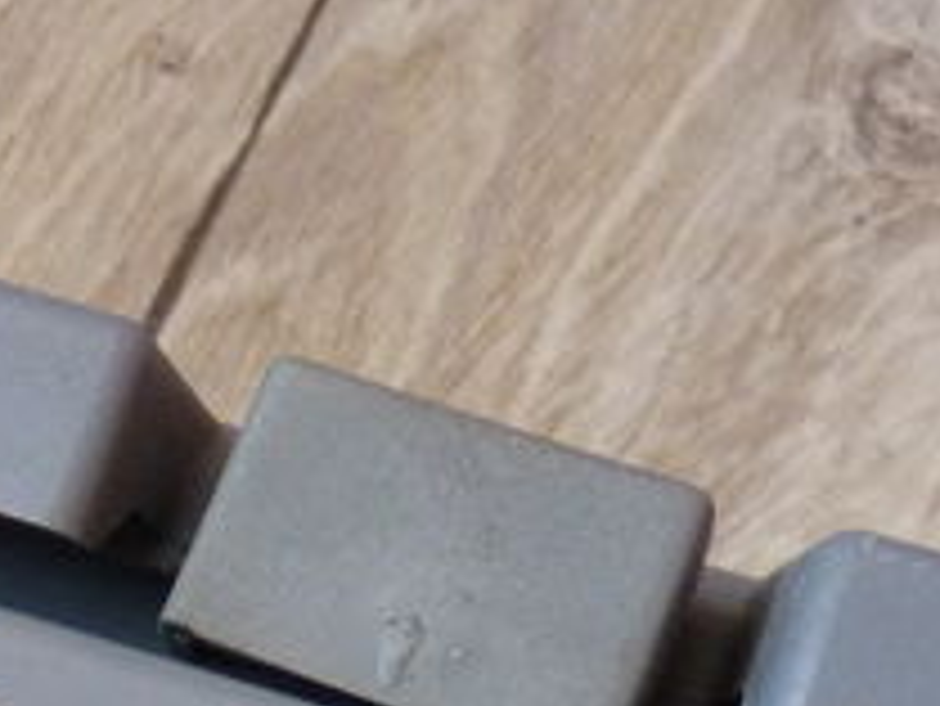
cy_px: 1138
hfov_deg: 14.4
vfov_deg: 11.0
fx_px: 3505
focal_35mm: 129
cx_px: -400
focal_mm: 4.8
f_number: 2.8
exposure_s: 1/30
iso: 250
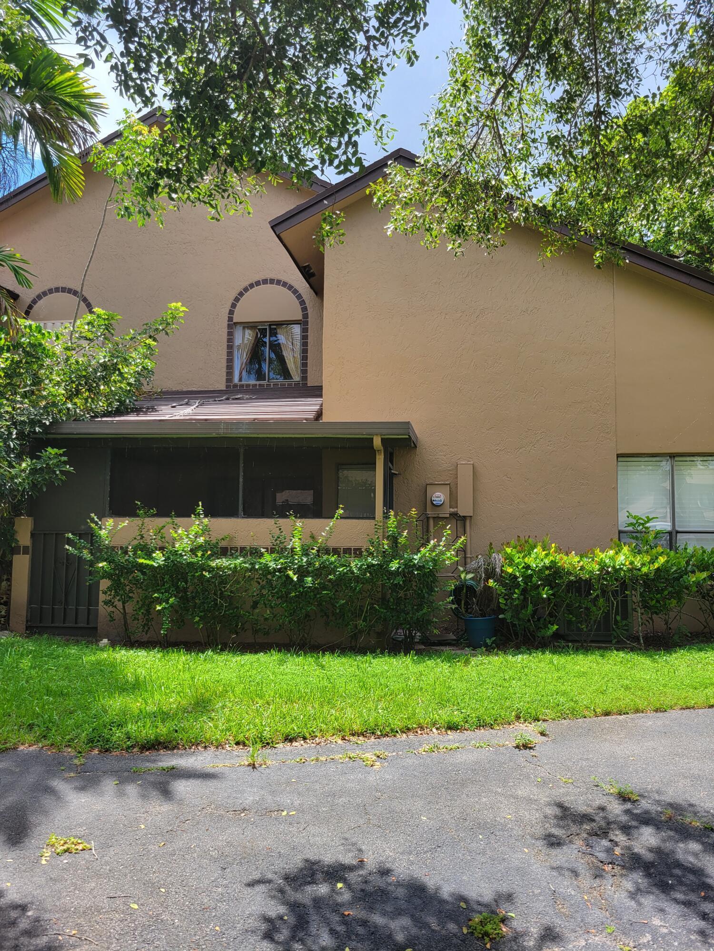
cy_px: 476
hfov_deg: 53.1
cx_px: 357
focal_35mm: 26
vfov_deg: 67.3
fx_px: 715
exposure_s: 1/805
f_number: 1.8
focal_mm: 5.4
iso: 40
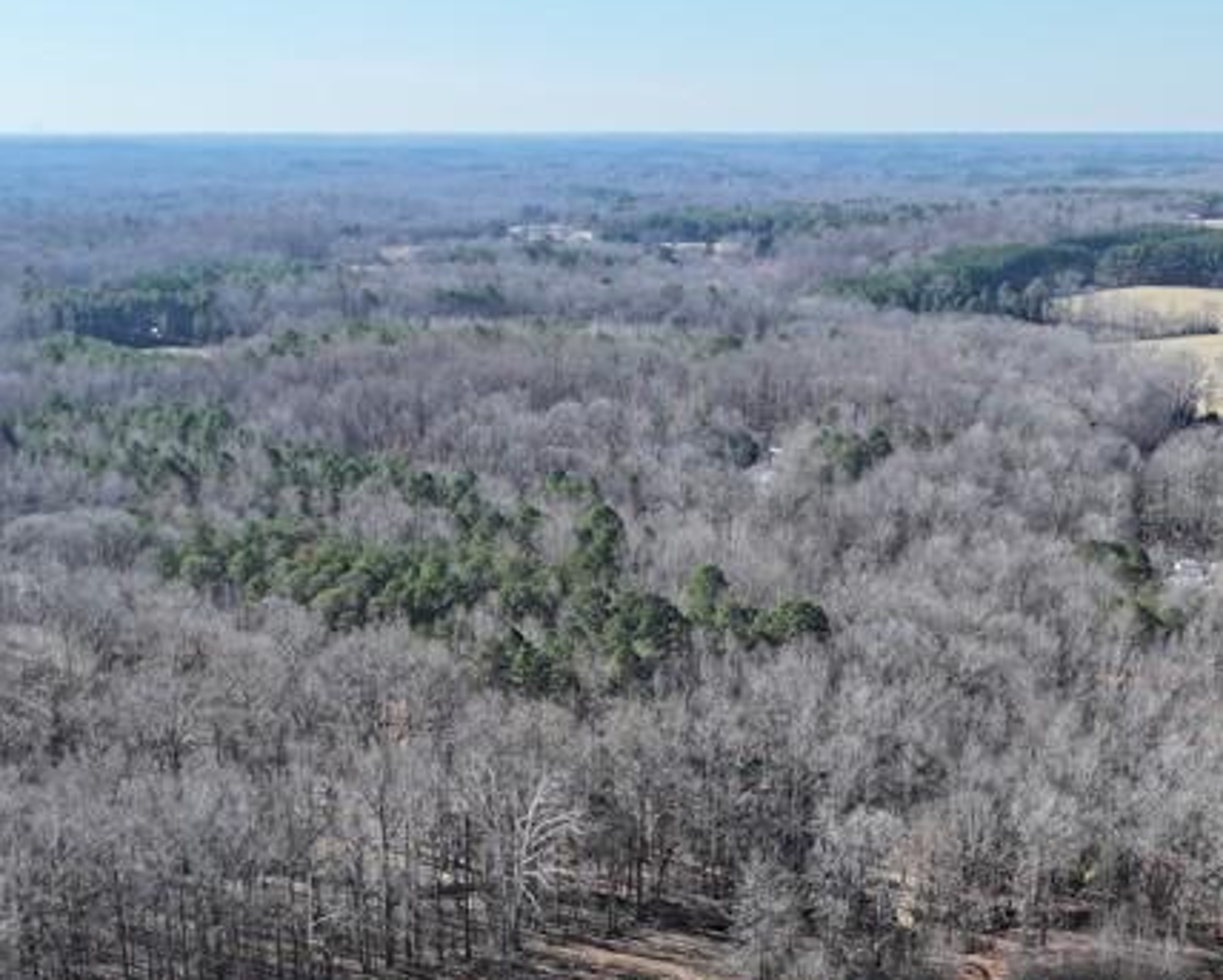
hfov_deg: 33.5
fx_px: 2028
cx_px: 546
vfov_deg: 26.1
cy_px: 927
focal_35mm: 56
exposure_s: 1/2500
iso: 400
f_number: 2.8
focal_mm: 12.29
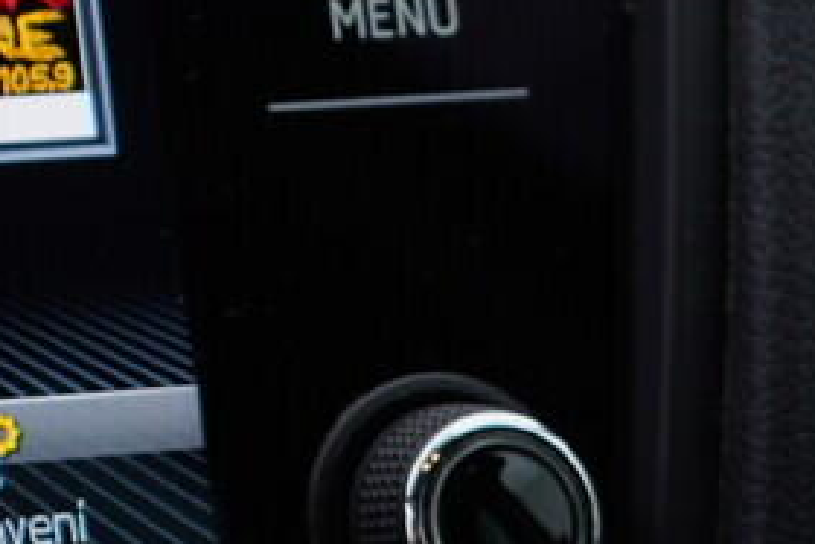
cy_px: -218
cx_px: -864
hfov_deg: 10.2
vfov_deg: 7.3
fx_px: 4190
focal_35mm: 185
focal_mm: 24
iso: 125
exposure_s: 1/80
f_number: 4
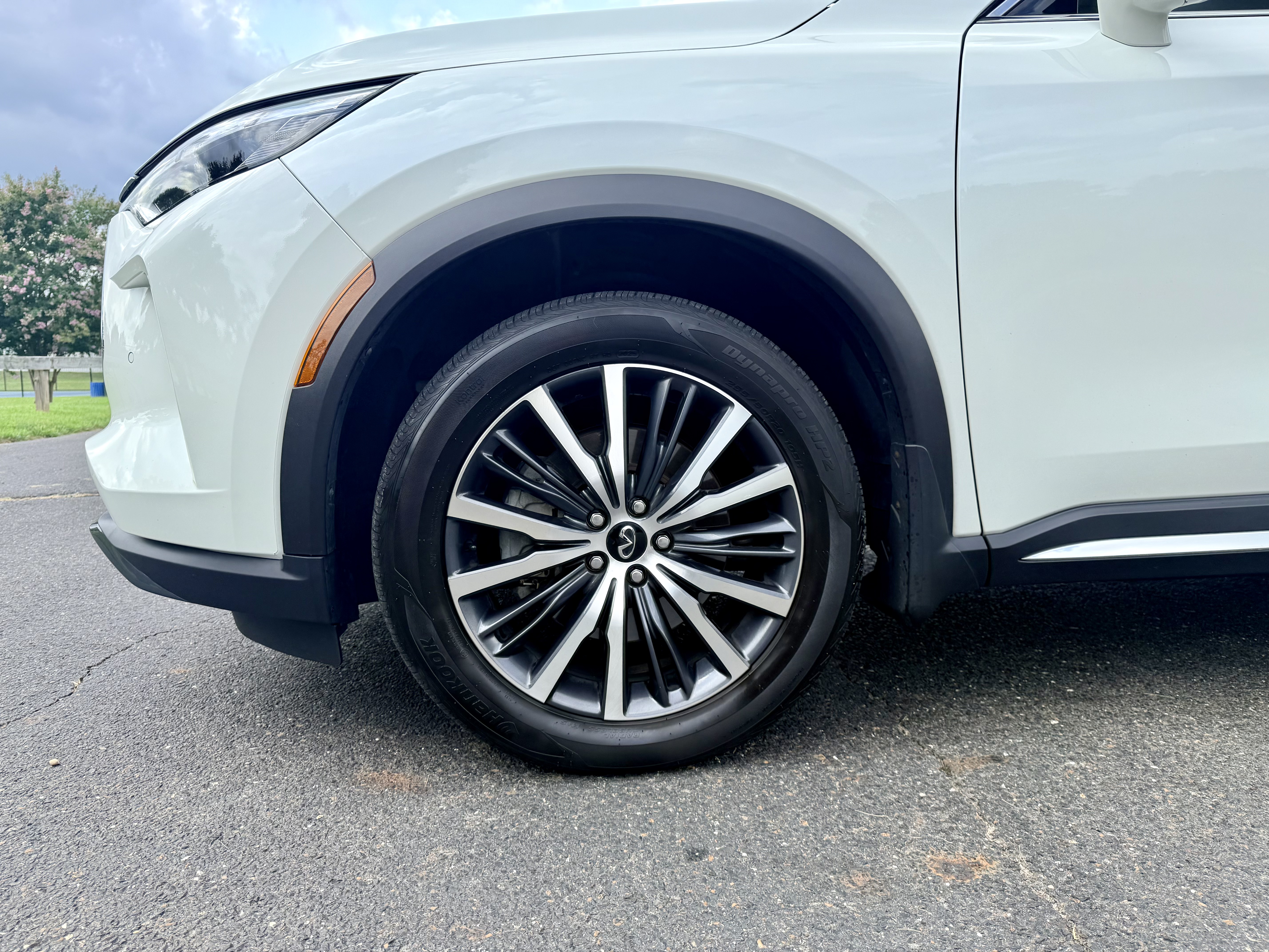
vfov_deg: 56.8
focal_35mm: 24
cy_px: 476
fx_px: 880
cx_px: 634
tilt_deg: -6.9
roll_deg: -0.1
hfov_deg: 71.6
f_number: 1.78
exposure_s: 1/1727
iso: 80
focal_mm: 6.76
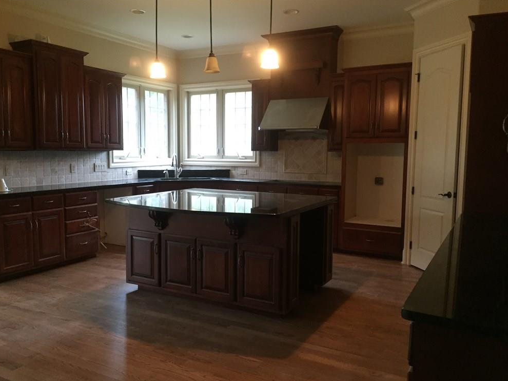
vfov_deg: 46.8
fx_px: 440
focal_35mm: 30
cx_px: 247
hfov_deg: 60.0
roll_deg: -0.5
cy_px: 194
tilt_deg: -5.6
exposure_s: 1/20
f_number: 2.2
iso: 250
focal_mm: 4.15
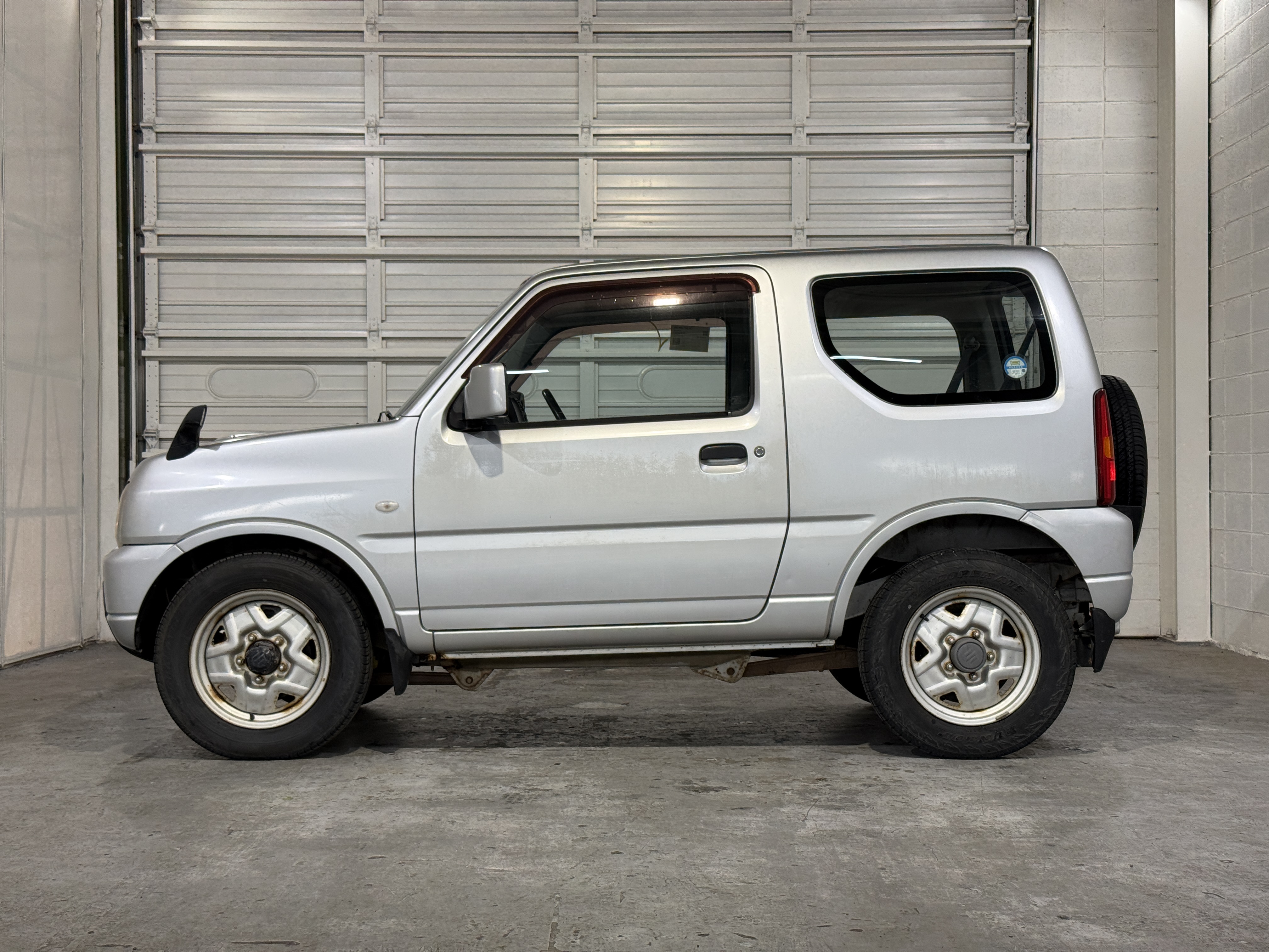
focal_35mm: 48
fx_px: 1760
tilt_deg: +0.5
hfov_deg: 39.7
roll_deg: +0.1
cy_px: 476
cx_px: 634
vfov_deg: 30.3
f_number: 1.78
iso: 50
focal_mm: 6.76
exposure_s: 1/60
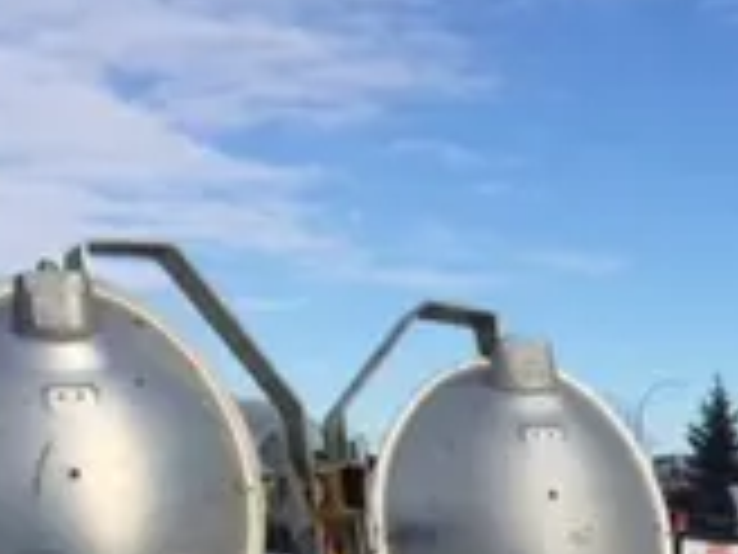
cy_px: 867
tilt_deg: -9.7
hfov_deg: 19.3
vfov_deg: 14.1
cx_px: 828
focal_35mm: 97
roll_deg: +1.8
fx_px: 2068
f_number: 2.2
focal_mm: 4.15
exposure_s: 1/2740
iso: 32
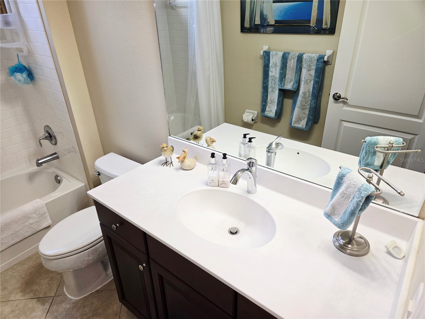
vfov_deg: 58.9
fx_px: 282
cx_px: 212
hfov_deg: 73.9
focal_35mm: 23
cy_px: 160
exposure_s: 1/60.2
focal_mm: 5.4
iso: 40
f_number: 1.8
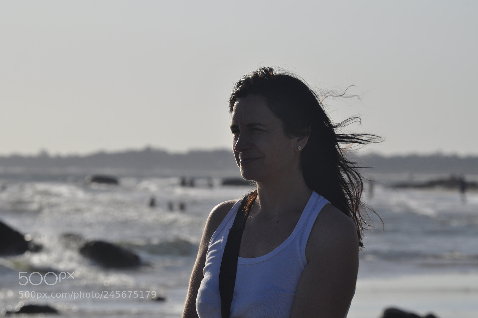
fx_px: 3581
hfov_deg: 7.6
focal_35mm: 270
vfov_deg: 5.1
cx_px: 239
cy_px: 159
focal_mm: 180
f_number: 11
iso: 200
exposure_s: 1/640
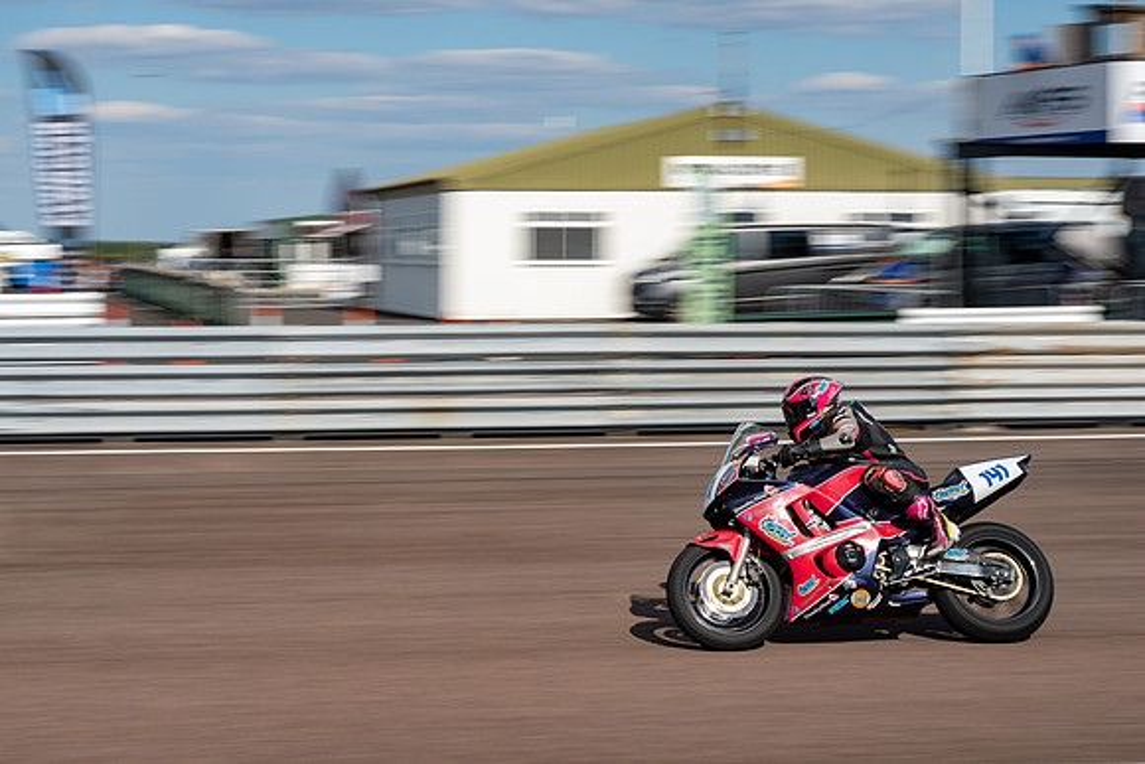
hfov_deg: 25.8
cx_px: 502
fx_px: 2500
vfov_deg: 17.4
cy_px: 335
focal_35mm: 79
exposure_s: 1/250
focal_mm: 70
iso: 125
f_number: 13
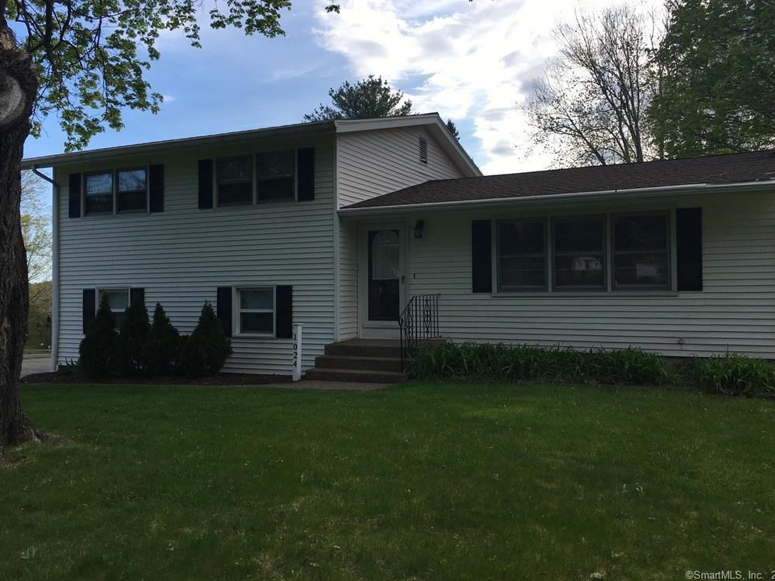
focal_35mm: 30
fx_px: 671
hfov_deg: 60.0
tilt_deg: +0.9
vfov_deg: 46.8
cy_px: 282
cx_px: 398
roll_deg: +0.6
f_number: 2.2
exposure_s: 1/1083
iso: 25
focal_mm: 4.15
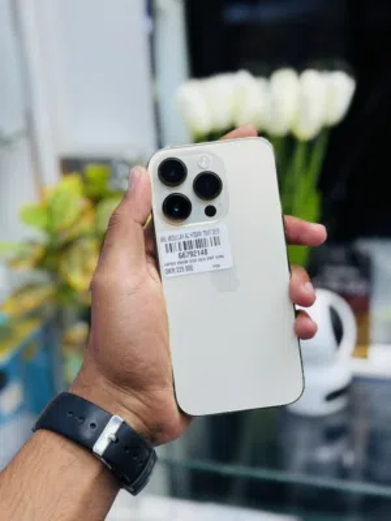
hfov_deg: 30.3
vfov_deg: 39.7
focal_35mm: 48
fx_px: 723
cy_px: 260
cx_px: 196
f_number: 1.78
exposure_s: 1/888
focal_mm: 6.76
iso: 64
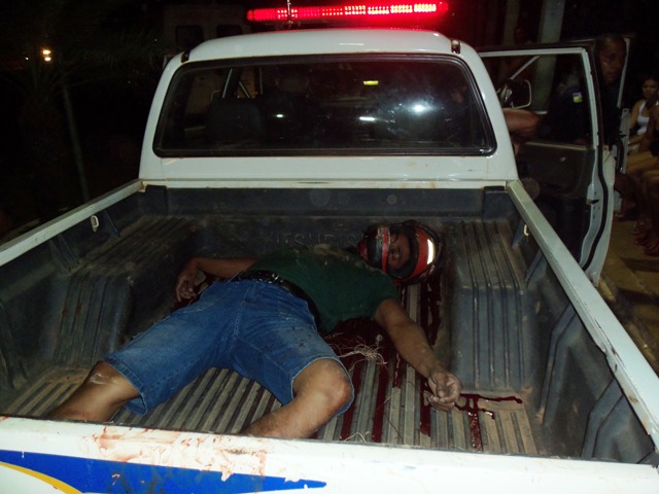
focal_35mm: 29
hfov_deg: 61.7
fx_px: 552
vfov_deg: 48.2
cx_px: 330
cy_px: 247
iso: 100
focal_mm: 5.2
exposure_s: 1/30
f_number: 3.4
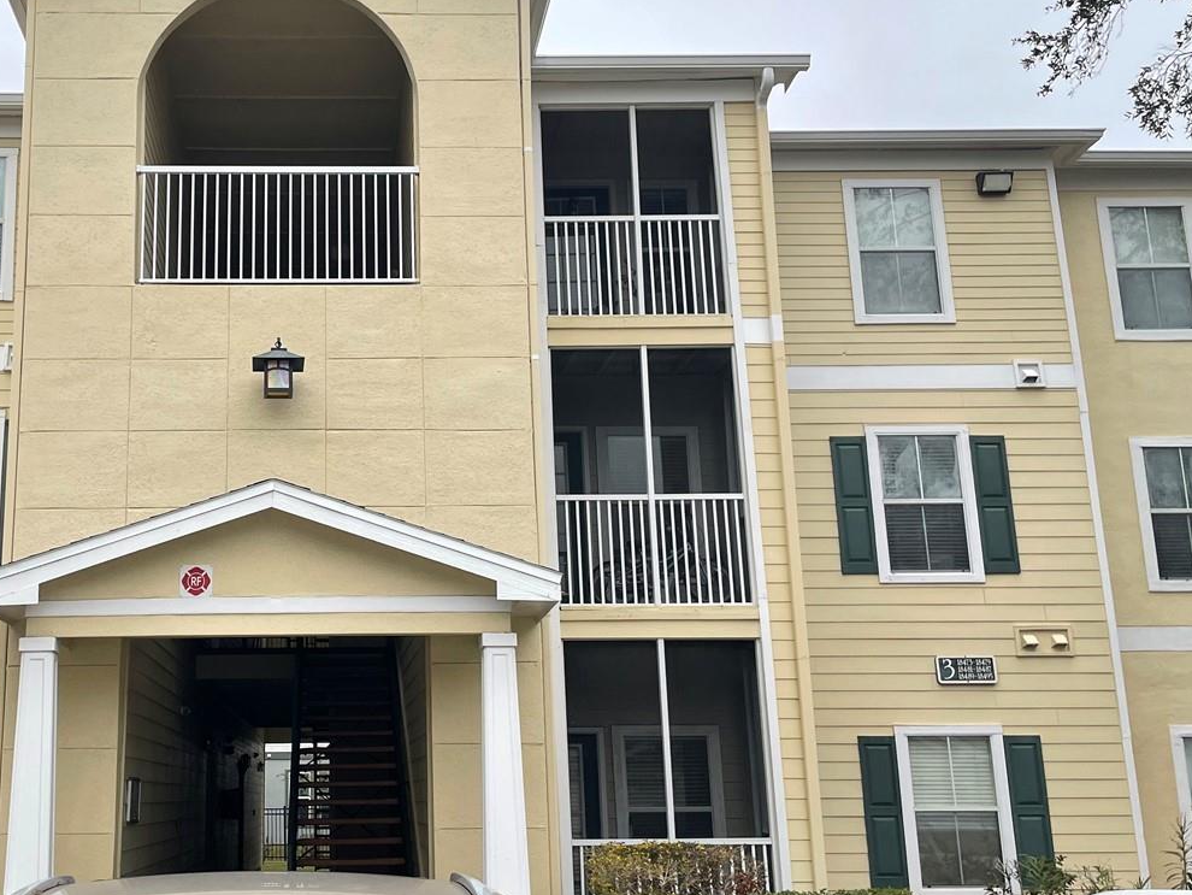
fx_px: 1447
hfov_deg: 43.8
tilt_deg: +13.2
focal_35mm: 42
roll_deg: +0.5
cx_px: 348
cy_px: 446
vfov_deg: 34.4
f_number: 1.6
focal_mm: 4.2
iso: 64
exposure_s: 1/121
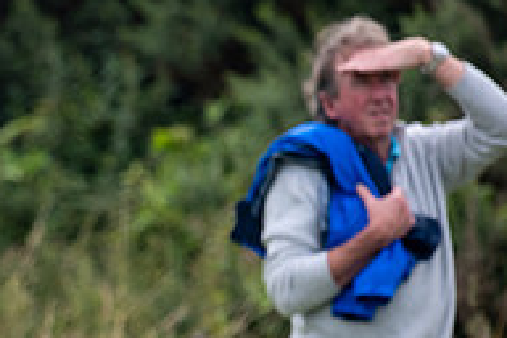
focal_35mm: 1038
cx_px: -319
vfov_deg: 1.3
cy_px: 352
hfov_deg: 2.0
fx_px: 14617
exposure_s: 1/1250
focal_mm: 300
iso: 200
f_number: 5
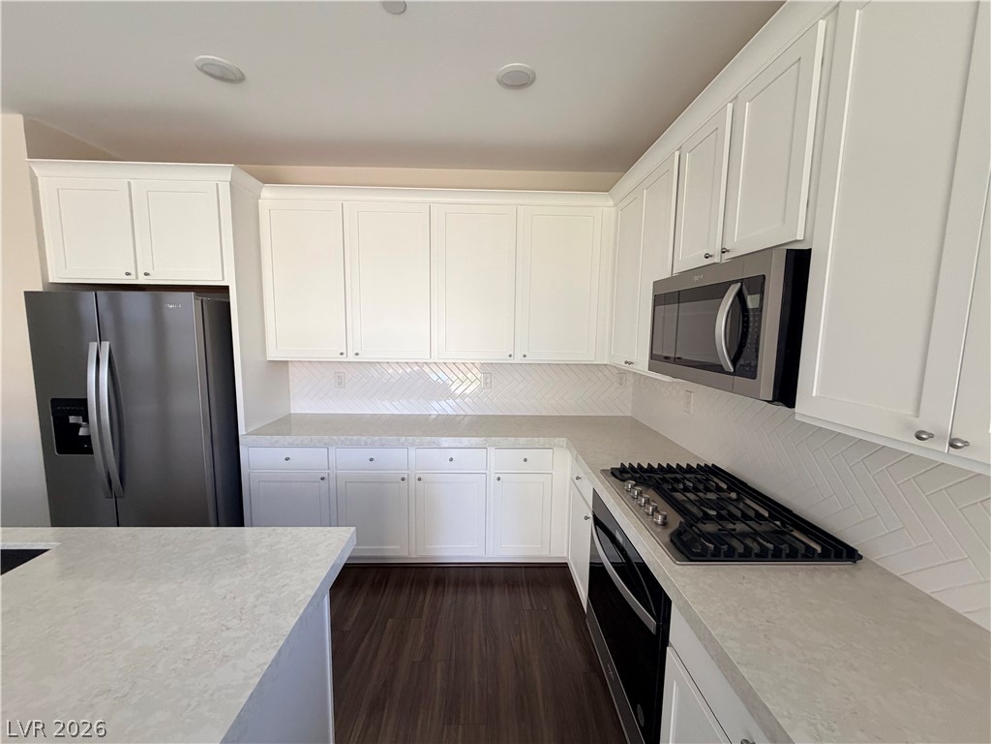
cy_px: 372
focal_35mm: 14
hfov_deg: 102.1
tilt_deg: -6.4
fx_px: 401
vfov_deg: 85.7
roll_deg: -0.5
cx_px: 496
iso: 250
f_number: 2.2
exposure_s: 1/121
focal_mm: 2.22
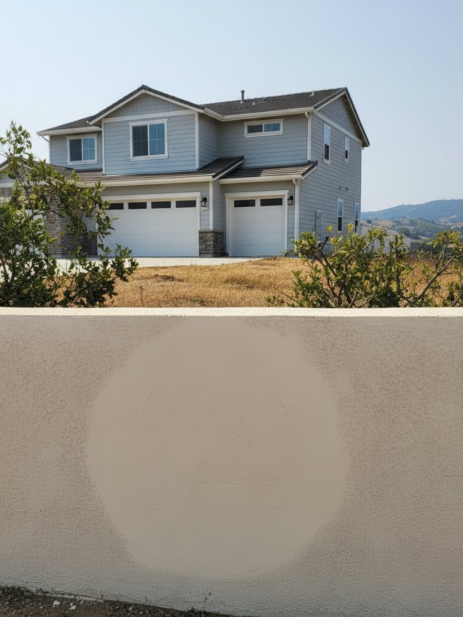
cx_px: 232
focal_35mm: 26
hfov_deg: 53.1
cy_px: 308
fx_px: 464
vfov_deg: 67.3
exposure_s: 1/449
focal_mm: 5.7
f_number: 1.6
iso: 412
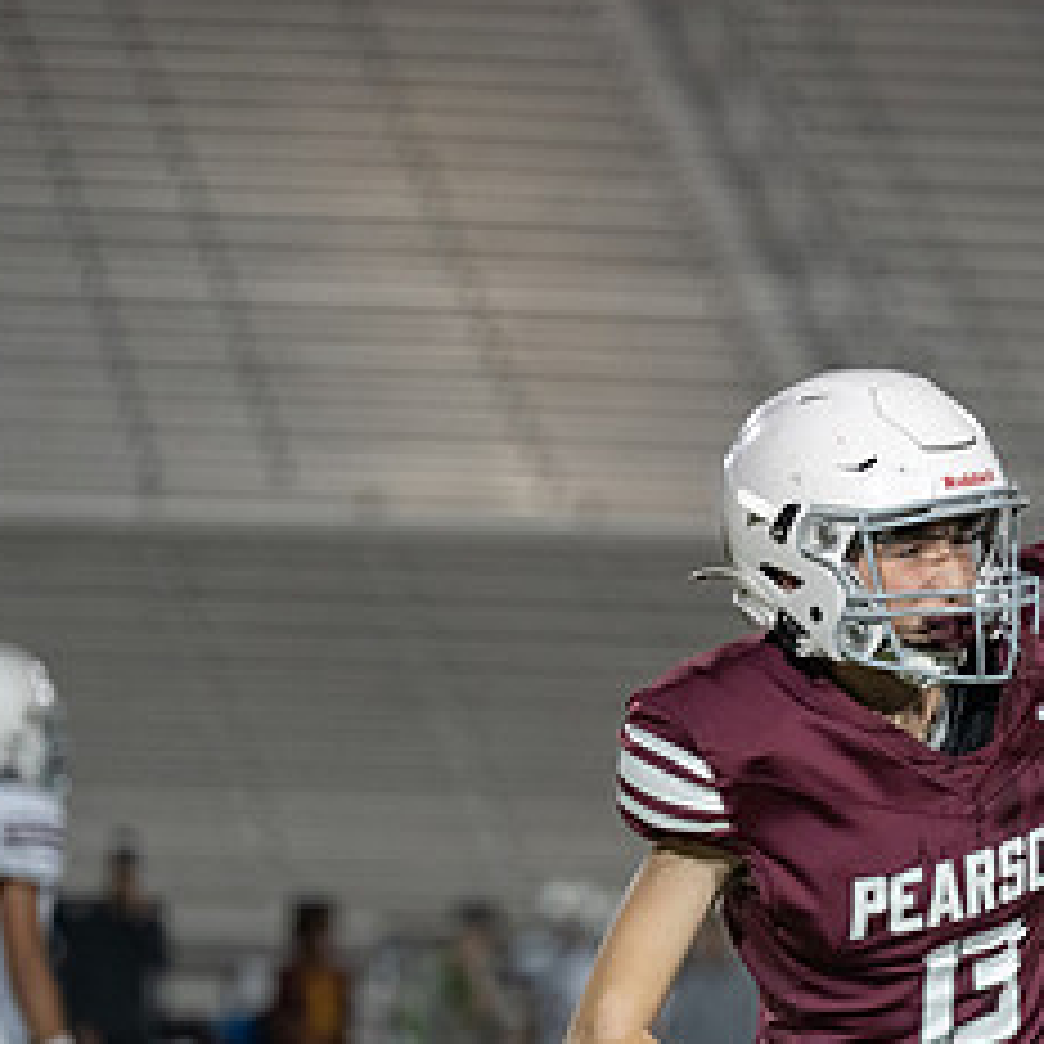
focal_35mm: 334
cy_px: 841
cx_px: 1356
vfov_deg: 5.2
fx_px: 11397
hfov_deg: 5.2
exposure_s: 1/1000
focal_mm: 140
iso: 1600
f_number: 2.8
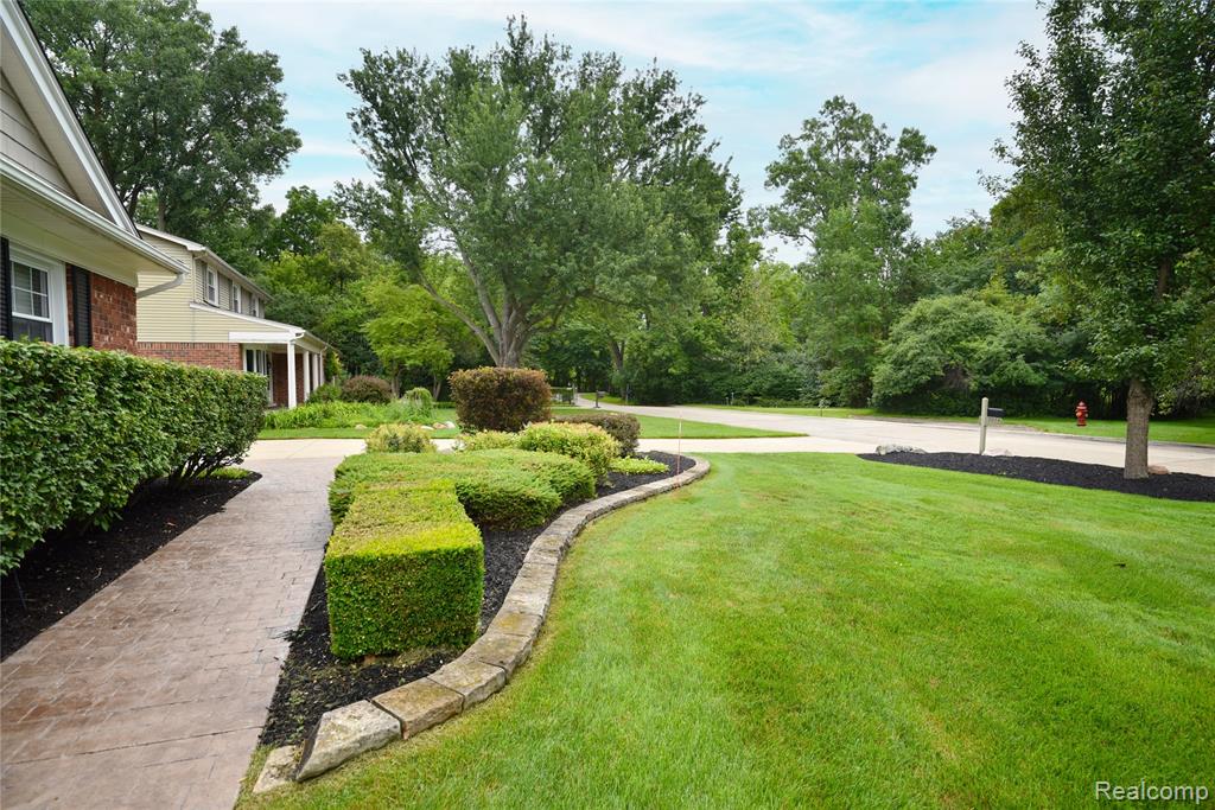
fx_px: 574
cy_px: 405
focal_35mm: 17
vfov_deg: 70.5
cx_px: 608
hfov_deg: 93.3
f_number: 6.3
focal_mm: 17
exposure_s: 1/200
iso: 140
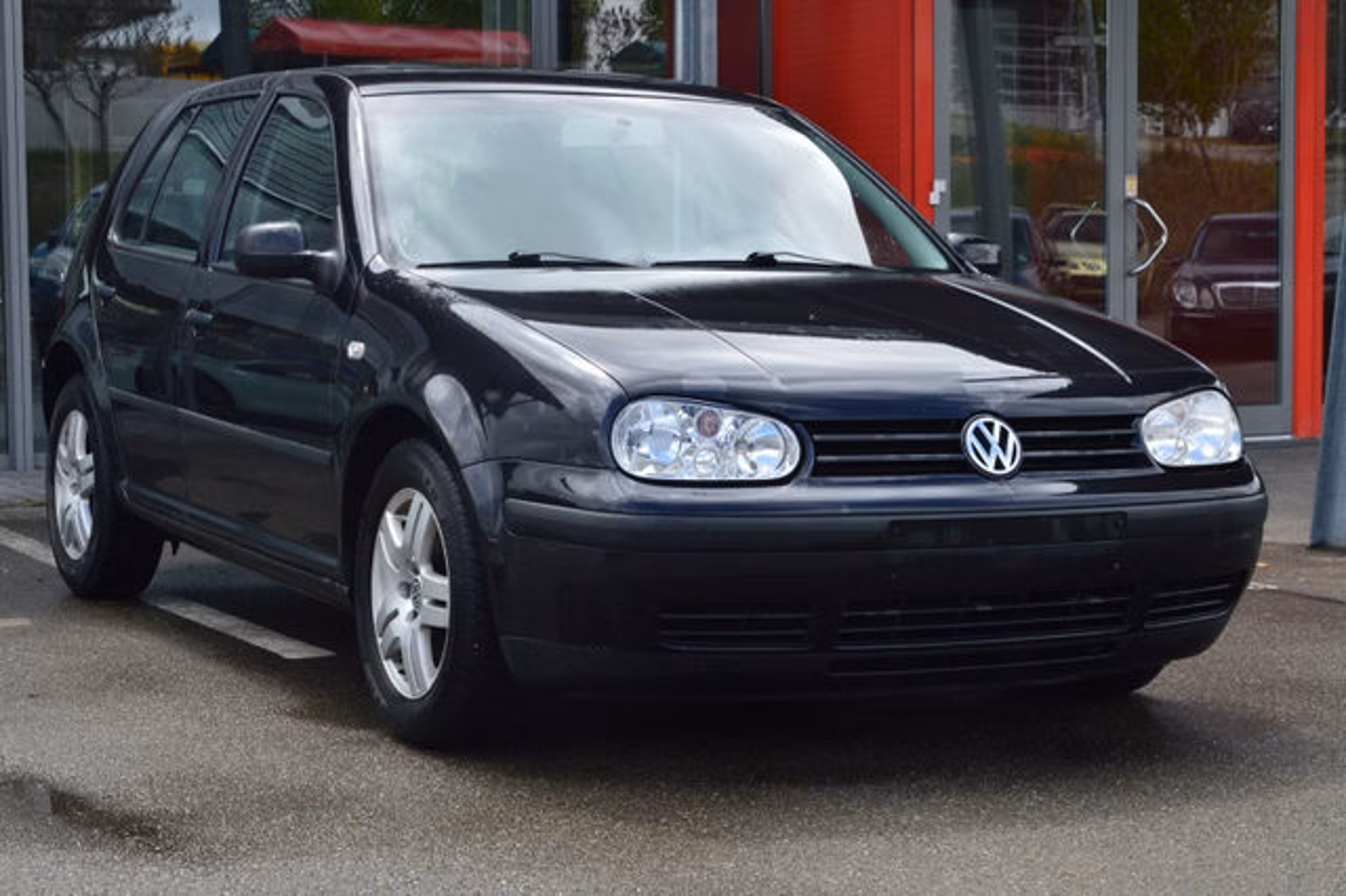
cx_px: 673
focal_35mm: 72
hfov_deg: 28.1
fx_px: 2690
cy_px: 448
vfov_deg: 18.9
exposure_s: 1/250
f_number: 10
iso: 400
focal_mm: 48
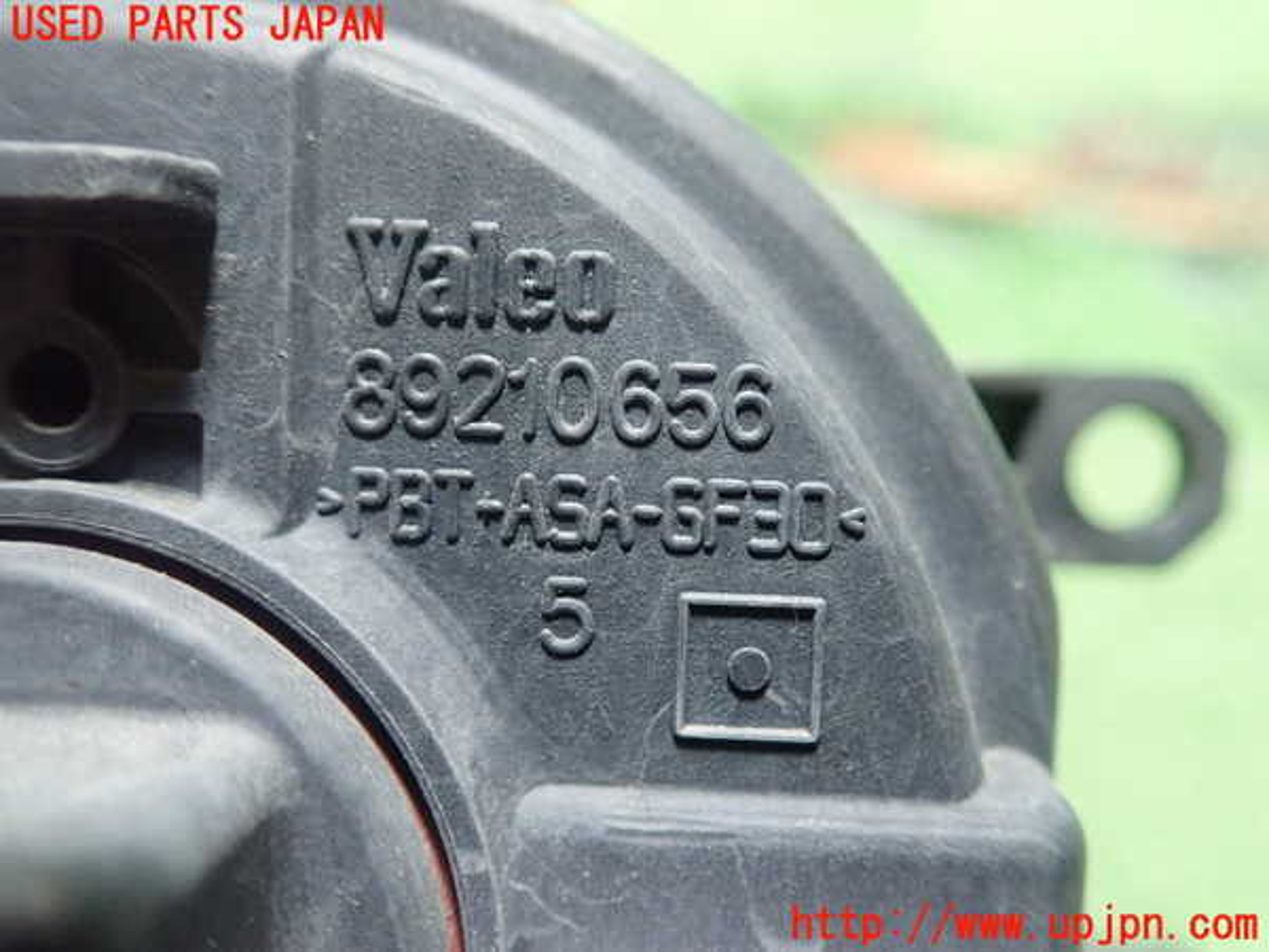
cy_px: 476
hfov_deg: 60.0
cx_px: 634
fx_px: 1100
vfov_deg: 46.8
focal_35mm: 30
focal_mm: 5.5
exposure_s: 1/50
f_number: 2.3
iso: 800
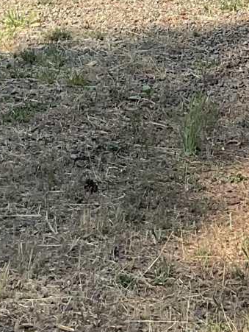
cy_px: -381
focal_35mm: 148
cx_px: 213
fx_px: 1417
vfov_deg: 11.6
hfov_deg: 10.0
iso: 16
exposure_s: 1/792
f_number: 1.8
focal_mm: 3
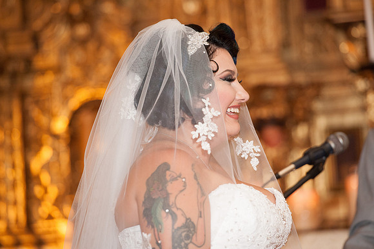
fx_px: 1973
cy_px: 124
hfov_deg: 10.8
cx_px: 187
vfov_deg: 7.2
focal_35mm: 190
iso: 2500
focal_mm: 190
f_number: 3.5
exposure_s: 1/100
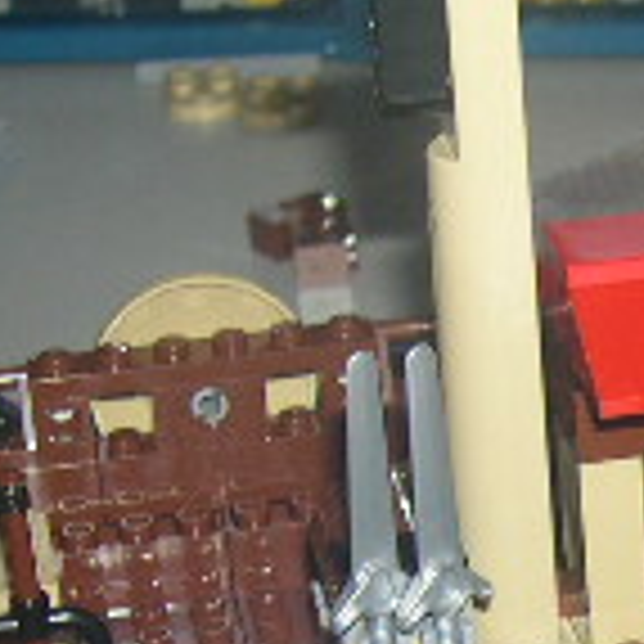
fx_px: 3157
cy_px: 883
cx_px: 892
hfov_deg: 11.3
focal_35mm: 150
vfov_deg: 11.3
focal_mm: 8
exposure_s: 1/60
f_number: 2.8
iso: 100
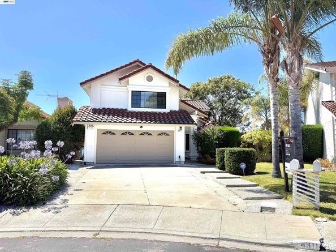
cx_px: 168
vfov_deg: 56.8
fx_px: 233
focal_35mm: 24
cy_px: 126
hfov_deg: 71.6
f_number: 1.78
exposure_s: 1/5319
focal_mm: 6.76
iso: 80
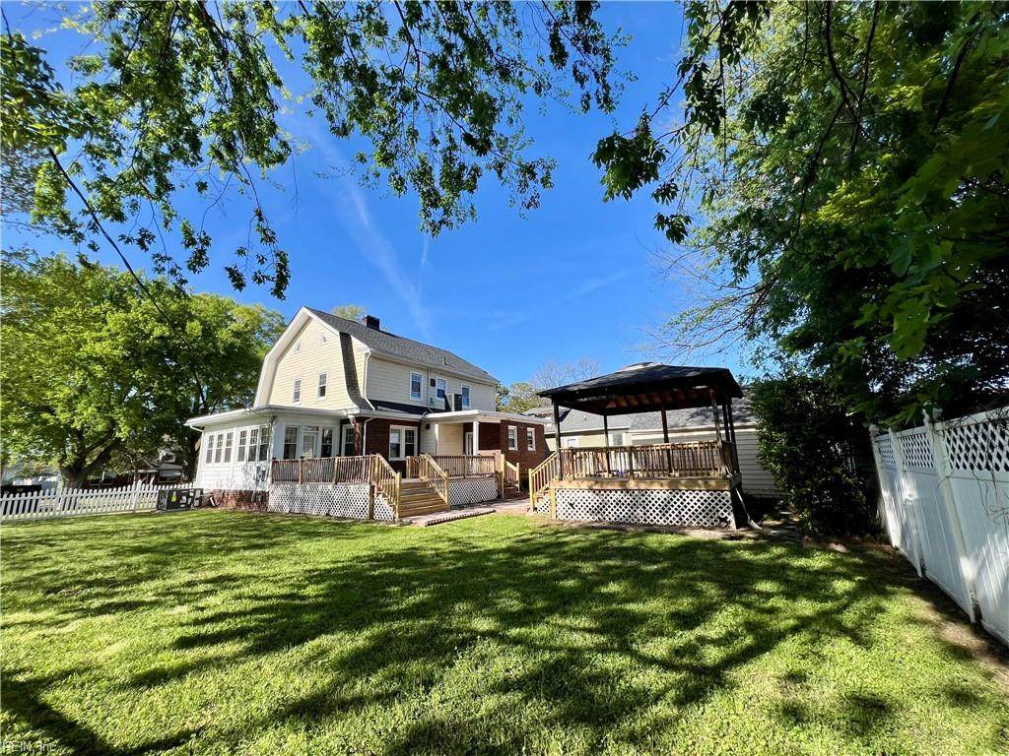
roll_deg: +1.4
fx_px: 379
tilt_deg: +12.4
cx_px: 504
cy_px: 378
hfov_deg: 106.2
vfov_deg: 89.9
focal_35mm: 13
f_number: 1.8
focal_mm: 1.57
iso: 32
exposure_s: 1/1220
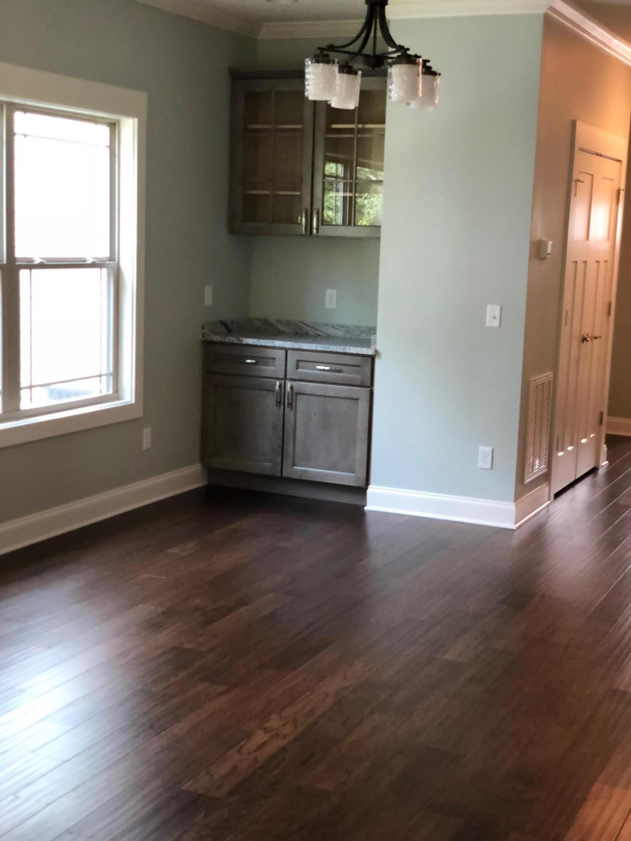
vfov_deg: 36.8
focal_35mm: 52
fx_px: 1264
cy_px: 420
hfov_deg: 28.0
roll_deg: -2.6
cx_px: 316
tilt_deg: -9.7
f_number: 2.4
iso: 125
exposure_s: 1/30
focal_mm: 6
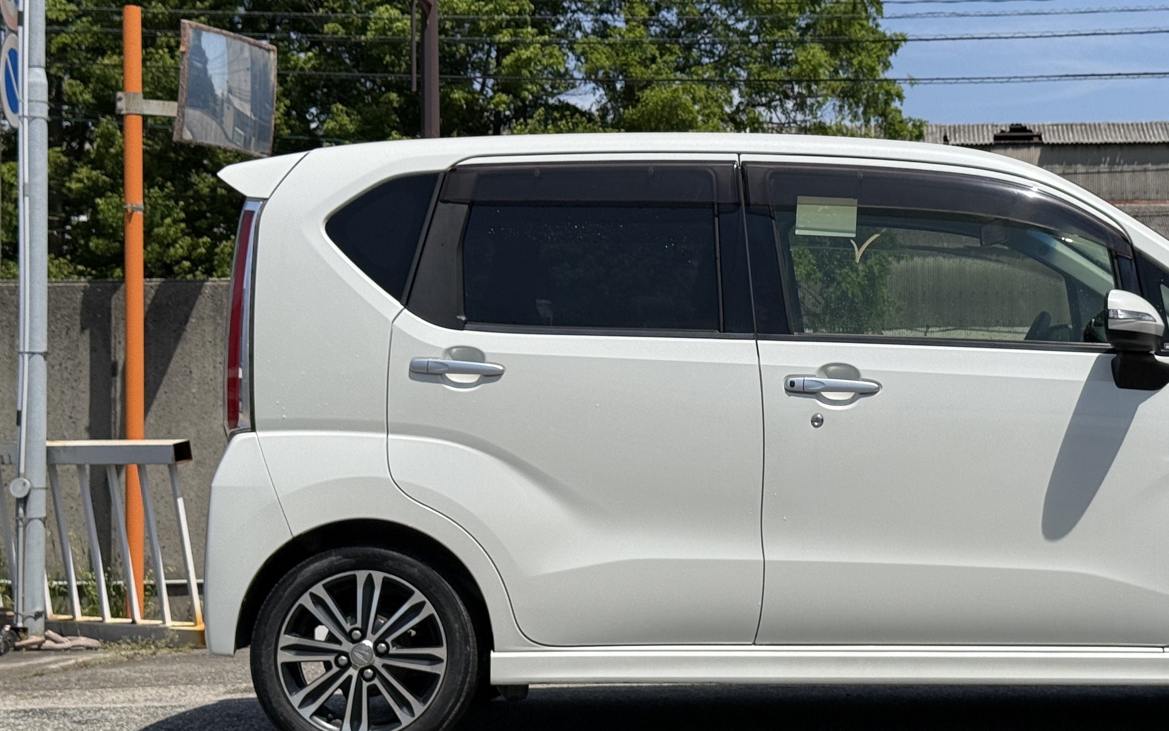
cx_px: 836
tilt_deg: +1.6
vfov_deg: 17.9
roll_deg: +0.5
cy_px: 367
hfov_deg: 27.9
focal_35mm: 73
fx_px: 2326
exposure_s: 1/8772
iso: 80
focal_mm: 6.76
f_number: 1.78
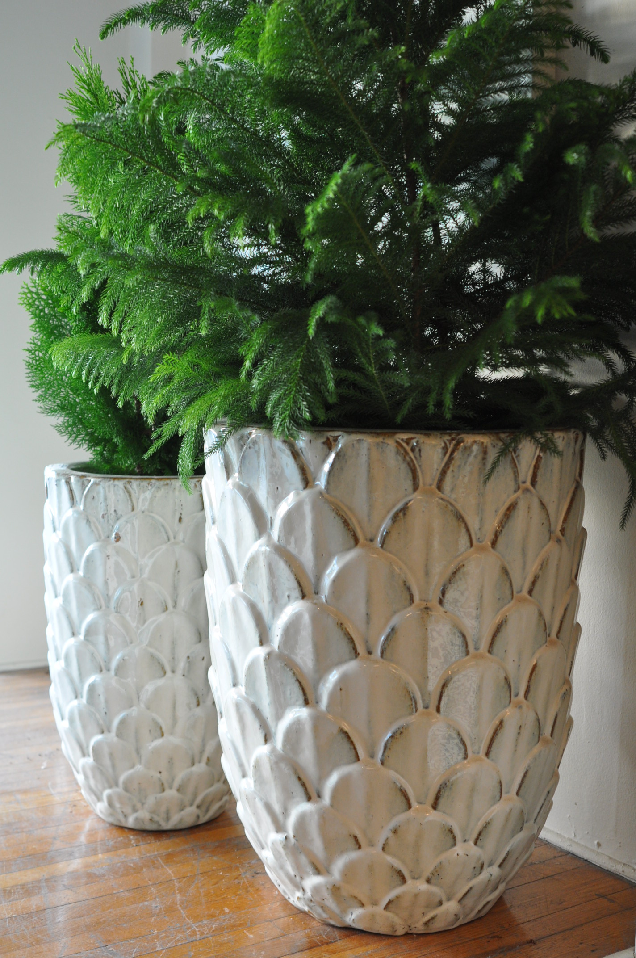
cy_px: 479
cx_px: 318
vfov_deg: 46.4
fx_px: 1116
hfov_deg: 31.8
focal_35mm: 42
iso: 720
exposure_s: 1/60
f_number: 4
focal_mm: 28
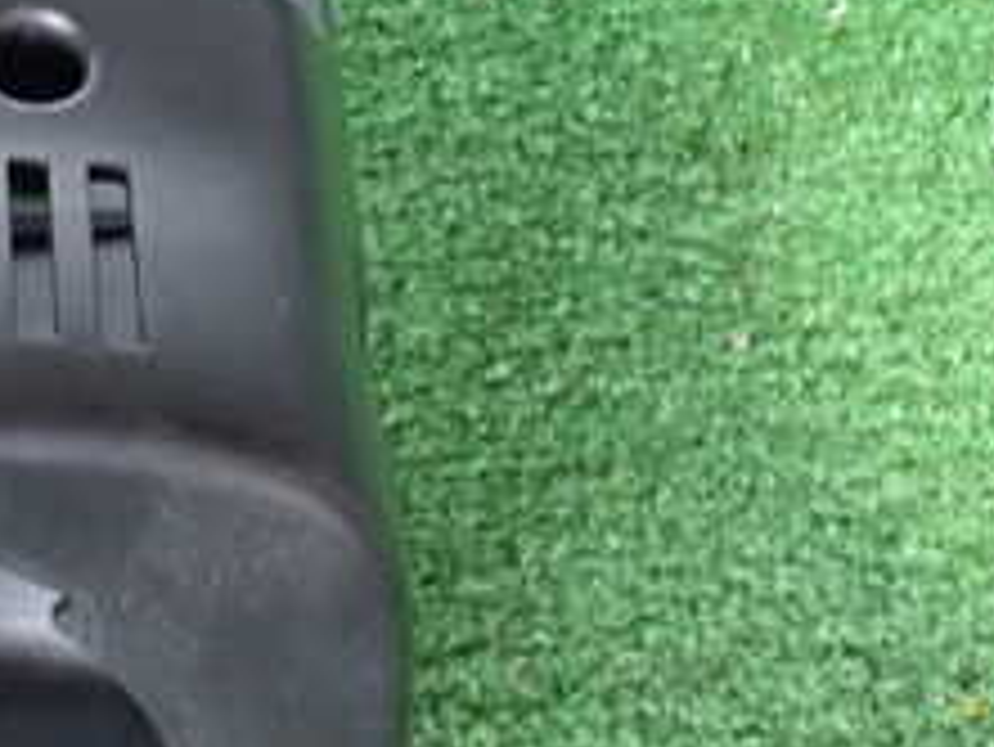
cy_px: 86
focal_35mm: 103
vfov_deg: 14.2
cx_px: -252
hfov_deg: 18.0
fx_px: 2959
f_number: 2.7
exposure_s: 1/25
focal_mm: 6.83
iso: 800
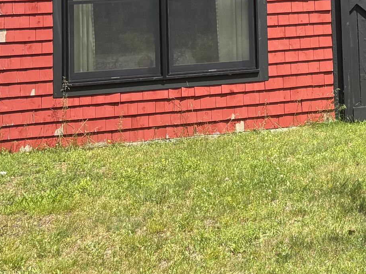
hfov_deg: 20.8
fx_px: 898
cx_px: 486
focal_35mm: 85
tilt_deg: +5.0
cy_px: -72
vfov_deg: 16.5
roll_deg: +2.9
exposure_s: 1/1263
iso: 50
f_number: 1.6
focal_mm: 5.96
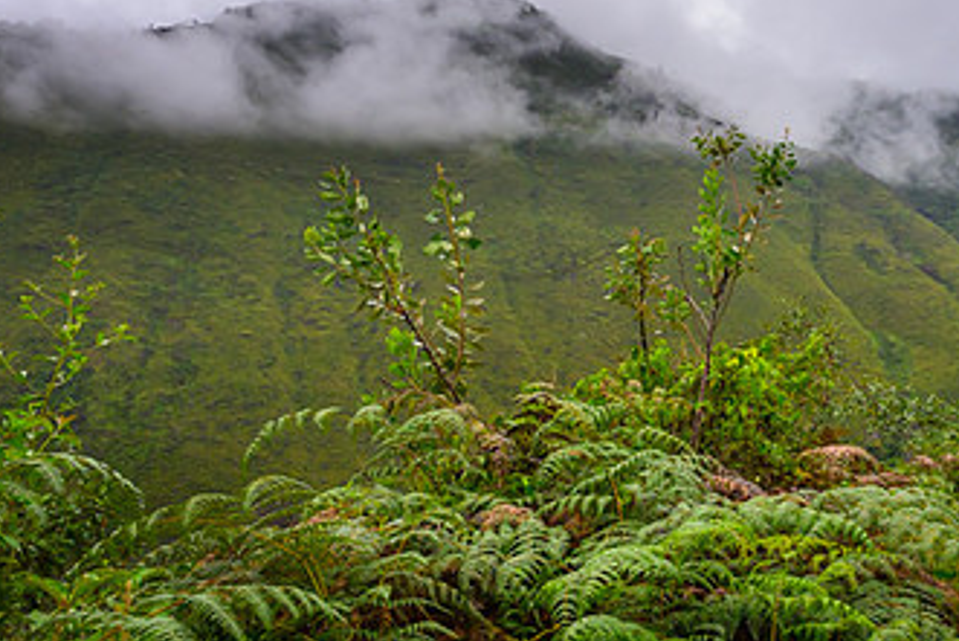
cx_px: 730
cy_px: 299
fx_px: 1119
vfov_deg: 31.9
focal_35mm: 42
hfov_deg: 44.7
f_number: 8
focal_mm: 24
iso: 800
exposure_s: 1/1600
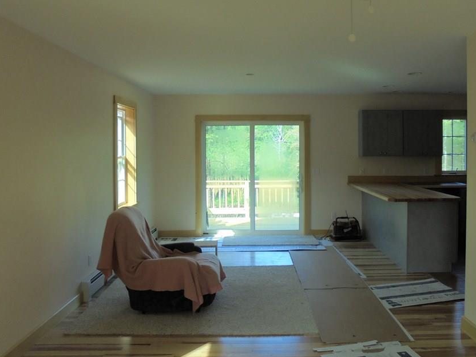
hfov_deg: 56.7
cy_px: 155
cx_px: 263
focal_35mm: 32
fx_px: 440
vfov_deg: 44.1
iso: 100
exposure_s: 1/100
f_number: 3.5
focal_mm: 4.6
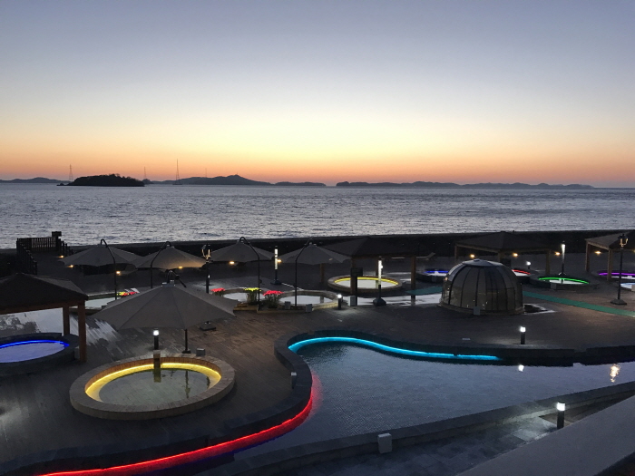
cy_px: 238
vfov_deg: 49.7
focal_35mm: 28
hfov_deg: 63.4
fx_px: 514
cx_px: 318
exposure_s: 1/30
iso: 32
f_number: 1.8
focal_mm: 3.99
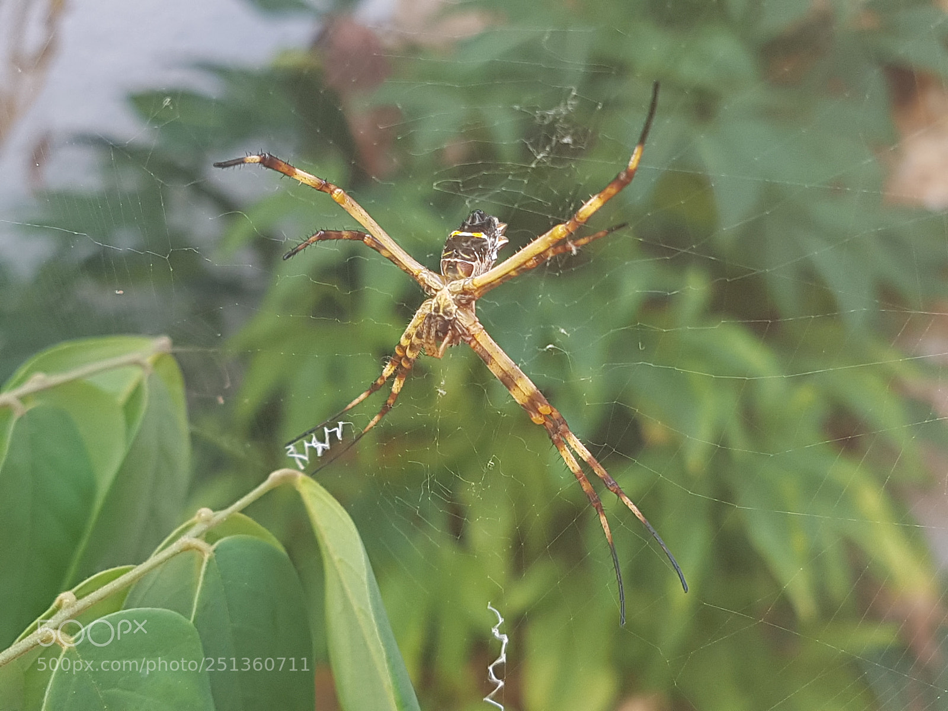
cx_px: 474
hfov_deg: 67.3
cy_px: 356
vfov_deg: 53.1
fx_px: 712
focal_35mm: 26
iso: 64
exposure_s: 1/120
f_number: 1.7
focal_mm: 4.2
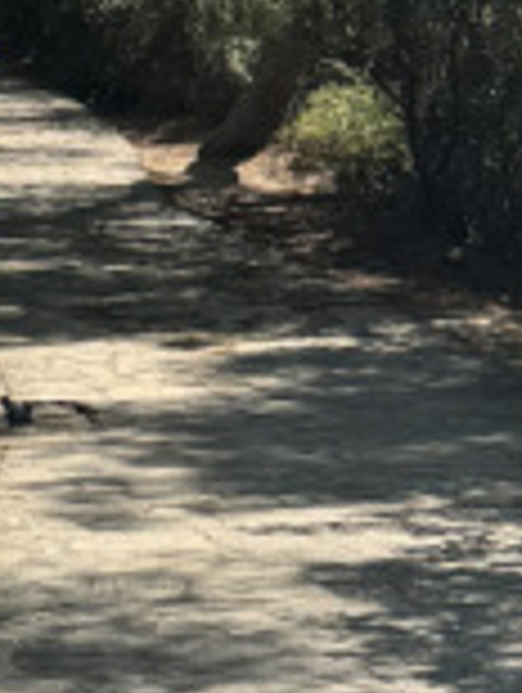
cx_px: 198
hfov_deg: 8.0
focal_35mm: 187
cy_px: 360
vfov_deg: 10.6
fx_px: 3750
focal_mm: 6.76
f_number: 1.78
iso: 80
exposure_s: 1/2174
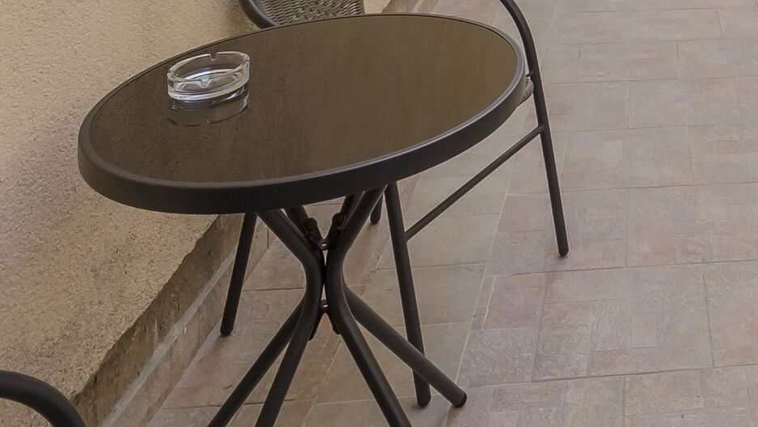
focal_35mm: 47
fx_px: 945
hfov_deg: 38.9
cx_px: 752
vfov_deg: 19.7
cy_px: -314
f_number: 7.1
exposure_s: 1/200
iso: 100
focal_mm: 10
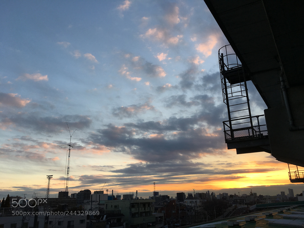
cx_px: 152
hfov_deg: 61.7
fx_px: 255
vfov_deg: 48.2
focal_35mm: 29
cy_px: 114
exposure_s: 1/342
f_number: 2.2
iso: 25
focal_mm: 4.15
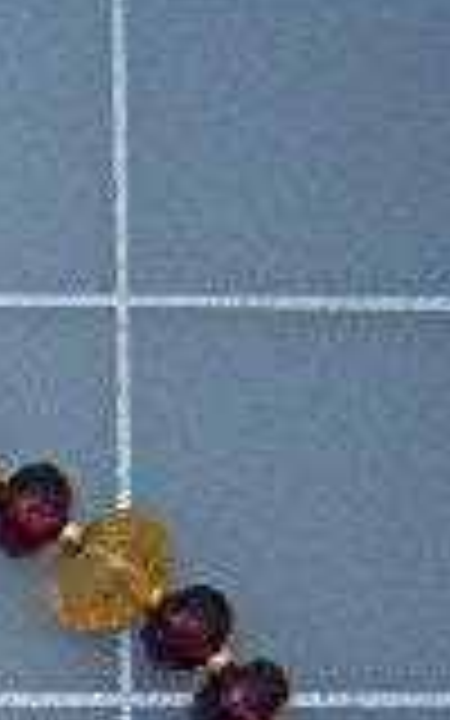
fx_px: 3238
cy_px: 954
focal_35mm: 165
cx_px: -950
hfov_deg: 7.0
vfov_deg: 12.3
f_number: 3.7
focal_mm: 7.1
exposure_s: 1/30
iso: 214
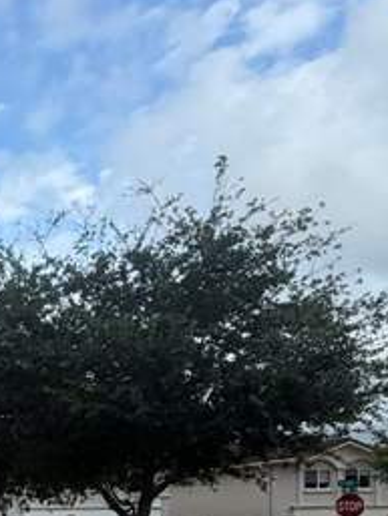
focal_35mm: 58
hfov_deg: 17.8
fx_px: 866
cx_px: -382
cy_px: 572
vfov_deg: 29.8
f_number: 2.2
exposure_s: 1/770
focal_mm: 2.22
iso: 40
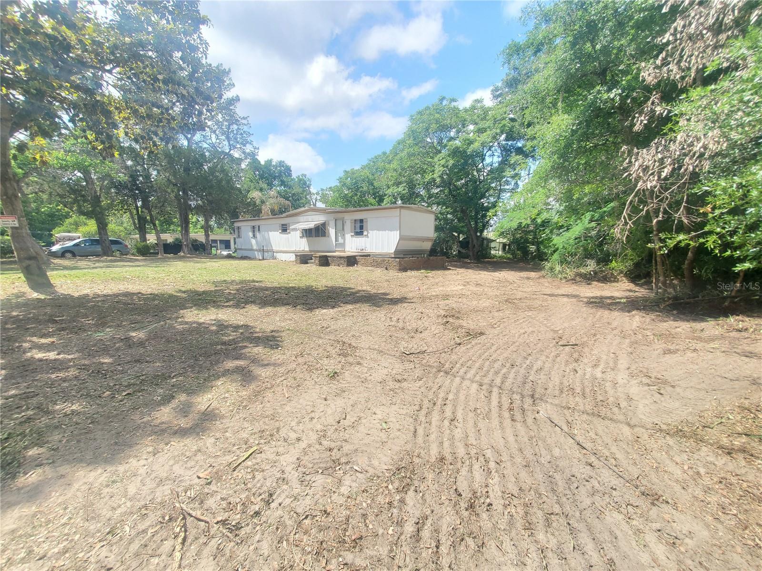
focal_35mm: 13
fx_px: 286
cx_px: 381
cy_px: 286
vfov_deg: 89.9
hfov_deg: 106.2
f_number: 2.2
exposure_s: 1/319
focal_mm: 1.8
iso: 50
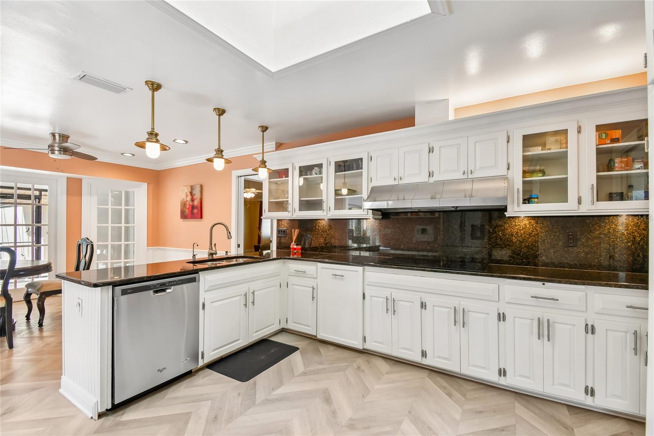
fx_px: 272
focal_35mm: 15
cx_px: 327
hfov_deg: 100.4
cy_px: 218
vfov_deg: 77.3
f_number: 8
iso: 100
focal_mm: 10
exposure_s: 1/4
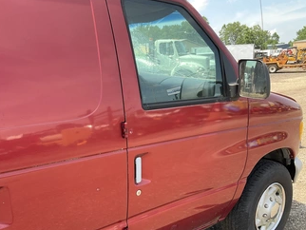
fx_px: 318
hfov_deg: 51.1
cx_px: 126
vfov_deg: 39.5
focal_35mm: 36
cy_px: 141
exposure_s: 1/234
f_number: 1.8
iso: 20
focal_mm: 3
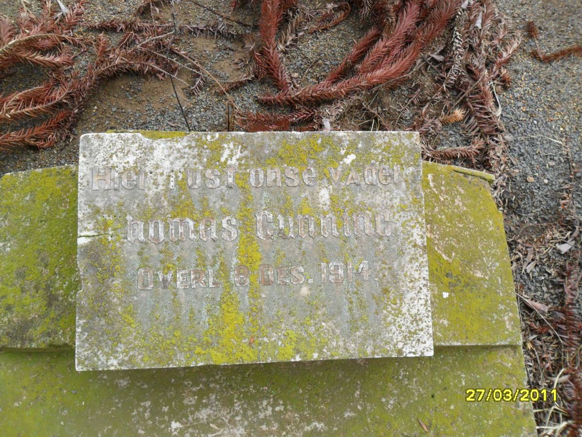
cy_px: 218
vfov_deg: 51.4
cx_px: 291
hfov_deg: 65.3
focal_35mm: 27
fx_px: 454
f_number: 3.5
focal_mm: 4.9
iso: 100
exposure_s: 1/250
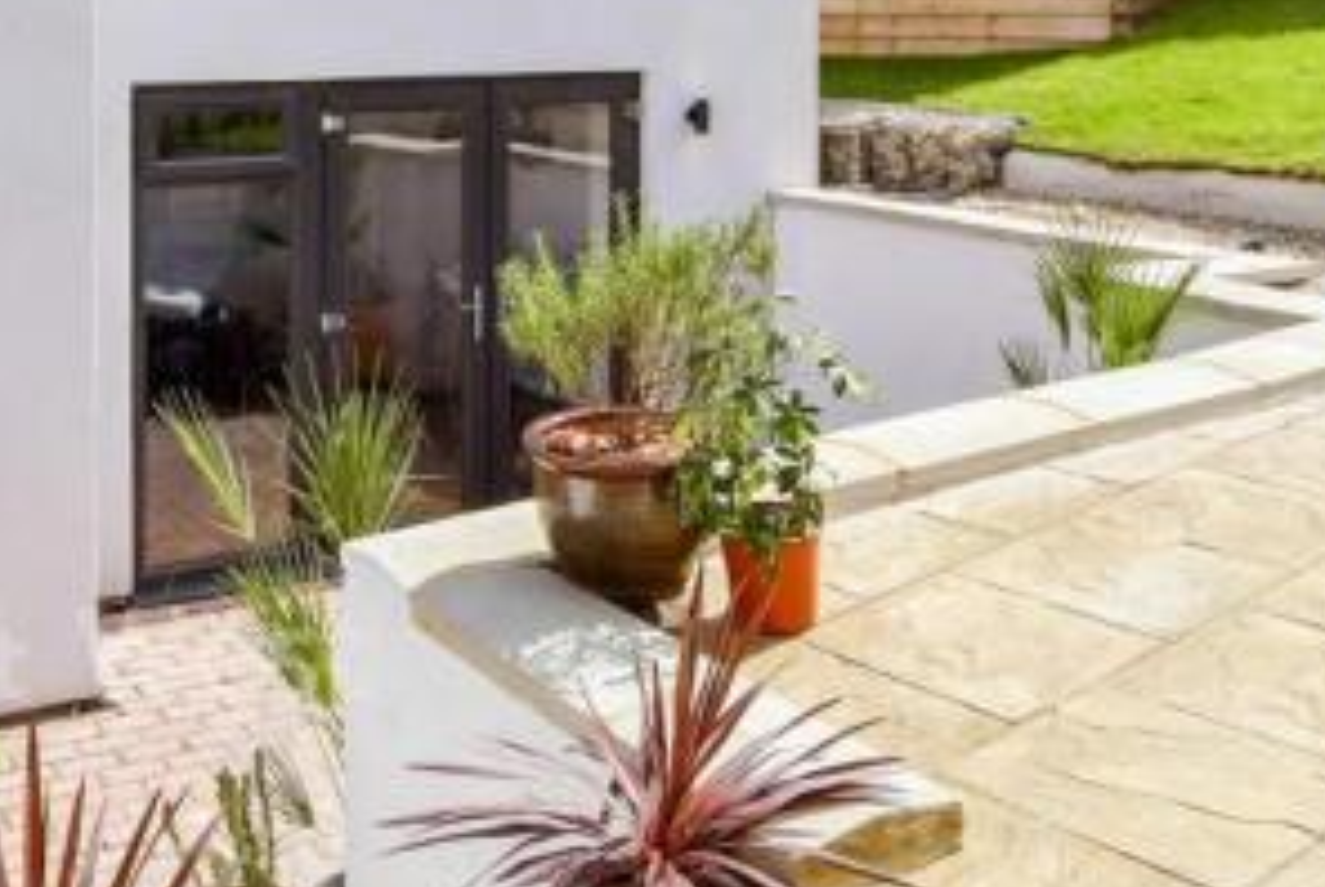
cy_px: -16
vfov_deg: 29.7
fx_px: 1547
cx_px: 351
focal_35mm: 42
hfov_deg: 45.0
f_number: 8
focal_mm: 13
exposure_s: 1/640
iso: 200
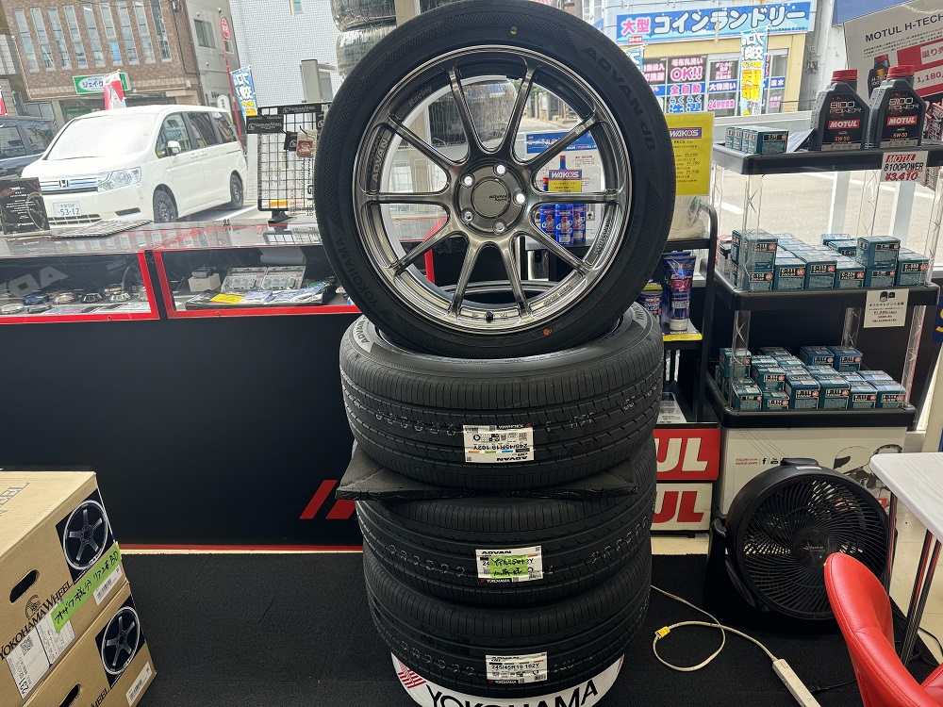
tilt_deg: -21.0
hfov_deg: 71.6
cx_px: 472
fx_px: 654
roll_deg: +3.9
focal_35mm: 24
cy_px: 354
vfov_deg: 56.8
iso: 50
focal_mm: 6.76
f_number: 1.78
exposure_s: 1/138
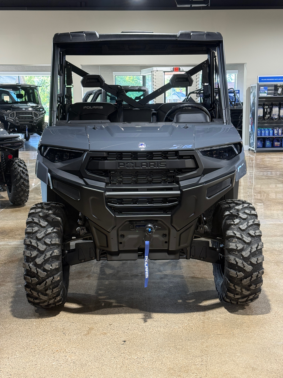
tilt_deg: -9.3
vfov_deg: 39.7
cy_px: 189
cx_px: 142
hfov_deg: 30.3
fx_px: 523
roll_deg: -0.7
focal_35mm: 48
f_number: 1.78
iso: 160
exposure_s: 1/60
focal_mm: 6.76
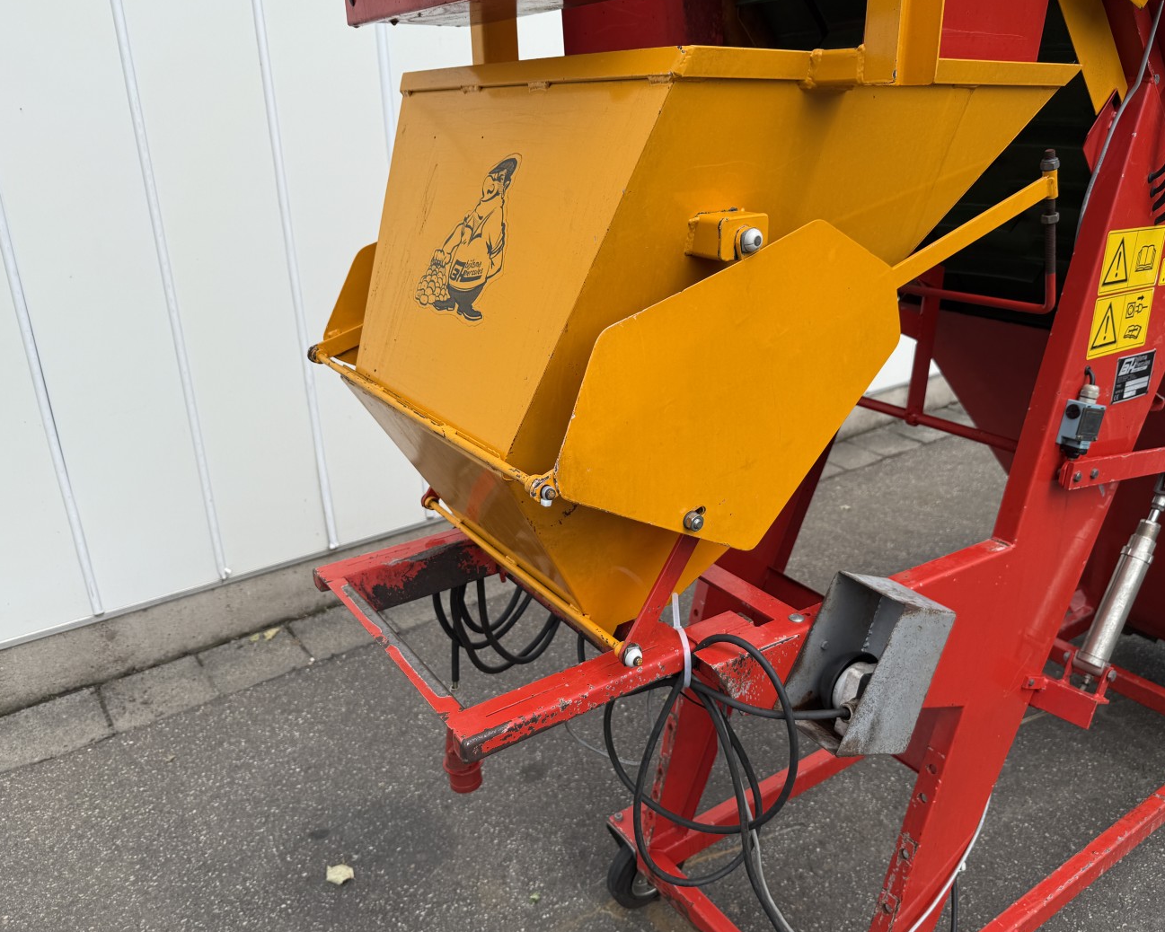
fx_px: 897
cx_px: 630
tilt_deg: -21.2
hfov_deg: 65.9
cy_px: 459
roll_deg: +0.0
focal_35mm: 26
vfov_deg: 54.9
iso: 80
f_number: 1.78
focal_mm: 6.76
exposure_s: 1/3584
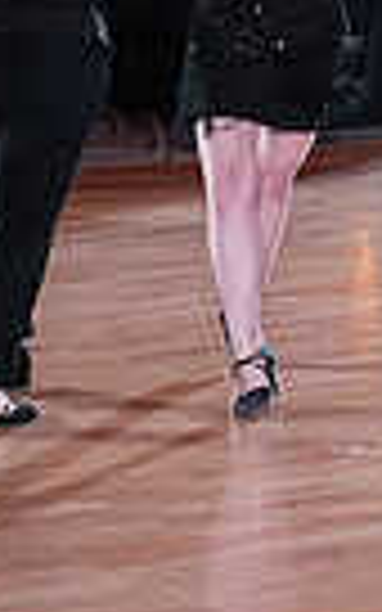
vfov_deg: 10.4
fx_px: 3331
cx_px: 1097
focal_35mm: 200
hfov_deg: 6.1
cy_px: -34
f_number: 5
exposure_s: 1/400
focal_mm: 46
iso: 5000
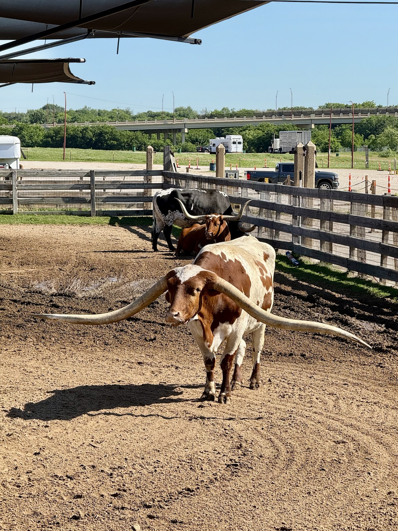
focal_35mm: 120
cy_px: 266
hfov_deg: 12.3
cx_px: 199
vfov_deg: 16.4
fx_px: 1840
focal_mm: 15.66
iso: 64
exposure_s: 1/830
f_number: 2.8
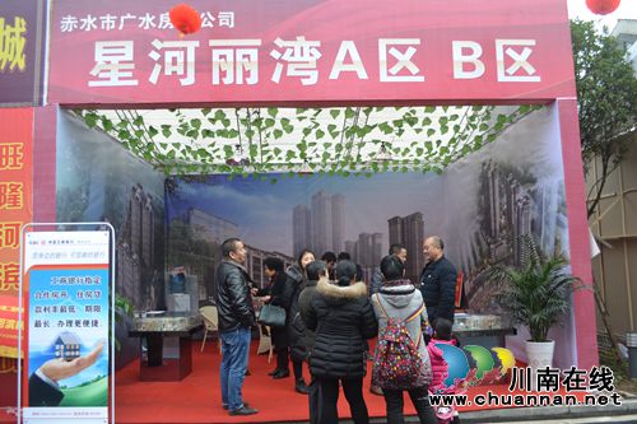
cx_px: 318
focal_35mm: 30
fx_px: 531
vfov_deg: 43.6
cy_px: 212
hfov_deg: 61.9
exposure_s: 1/125
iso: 140
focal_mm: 20
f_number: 5.6
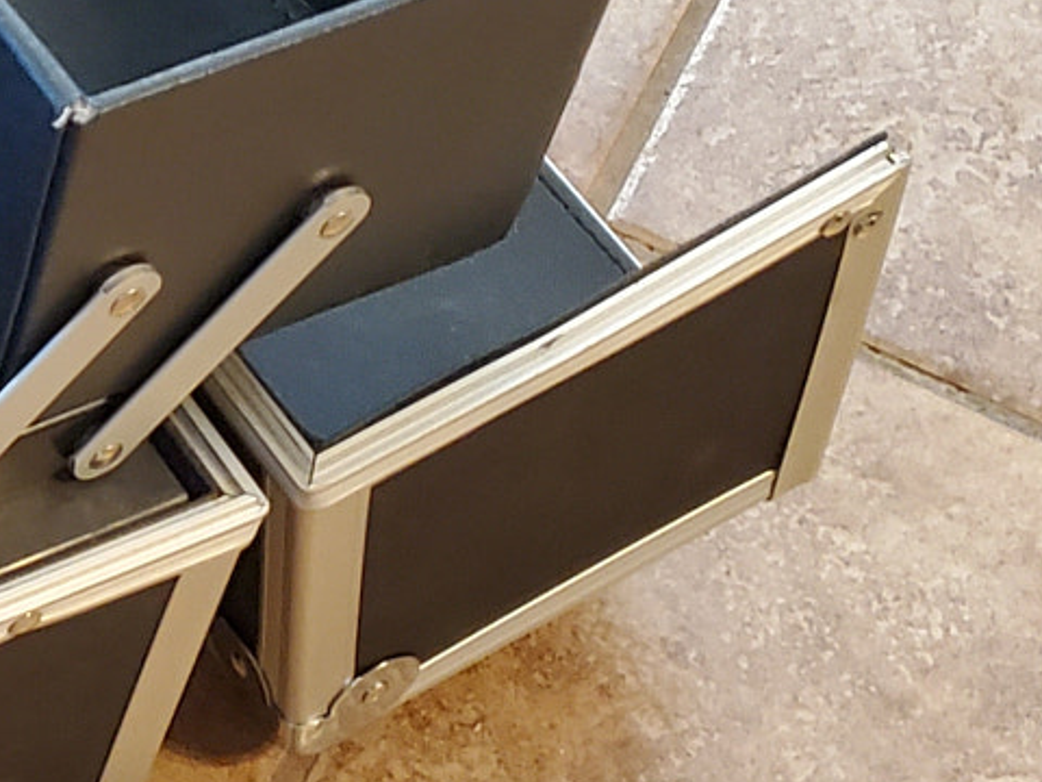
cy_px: 63
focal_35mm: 111
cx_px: -695
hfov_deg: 15.7
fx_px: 3341
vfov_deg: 13.2
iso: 500
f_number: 1.5
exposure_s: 1/40
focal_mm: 4.3
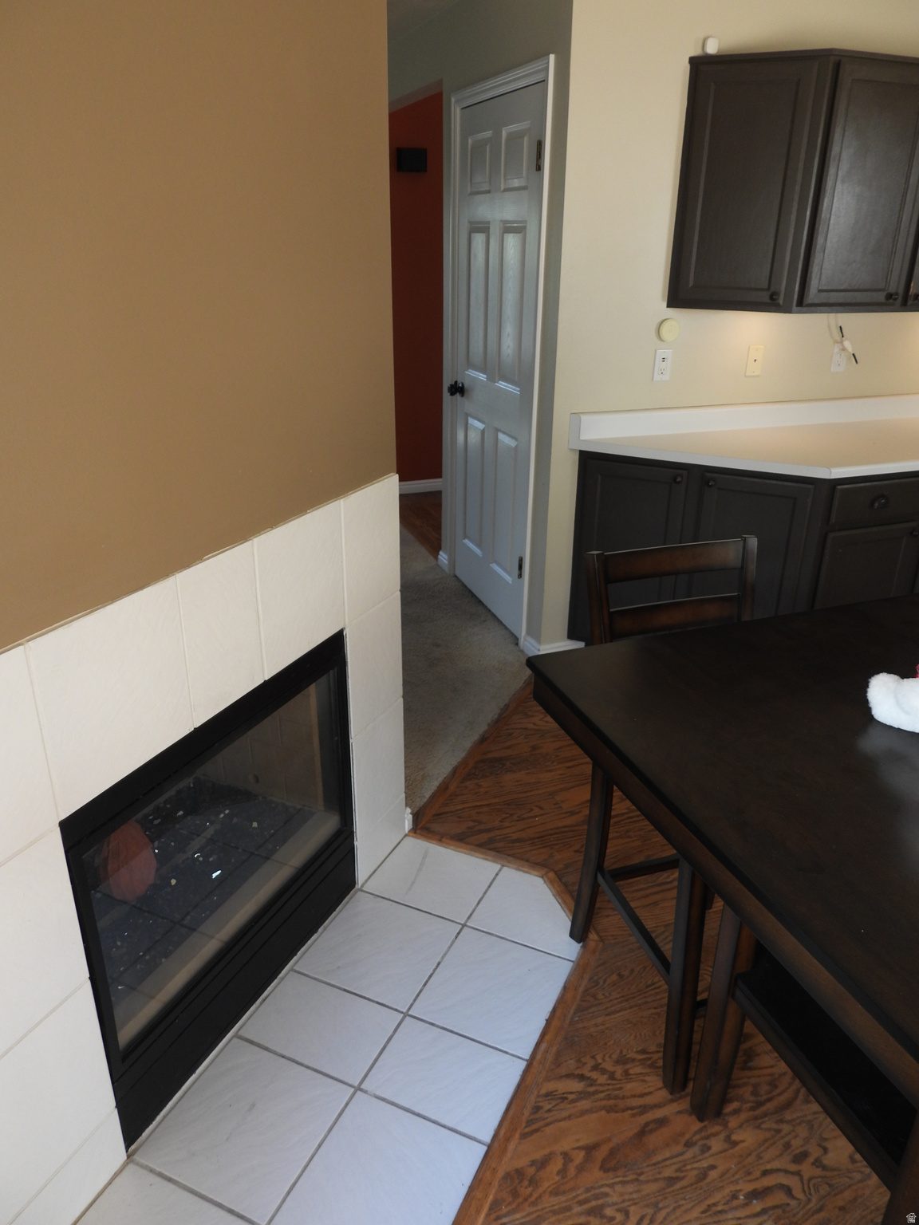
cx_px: 460
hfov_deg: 56.8
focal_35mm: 24
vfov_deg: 71.6
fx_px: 850
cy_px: 612
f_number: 2.8
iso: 100
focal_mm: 4.3
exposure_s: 1/60
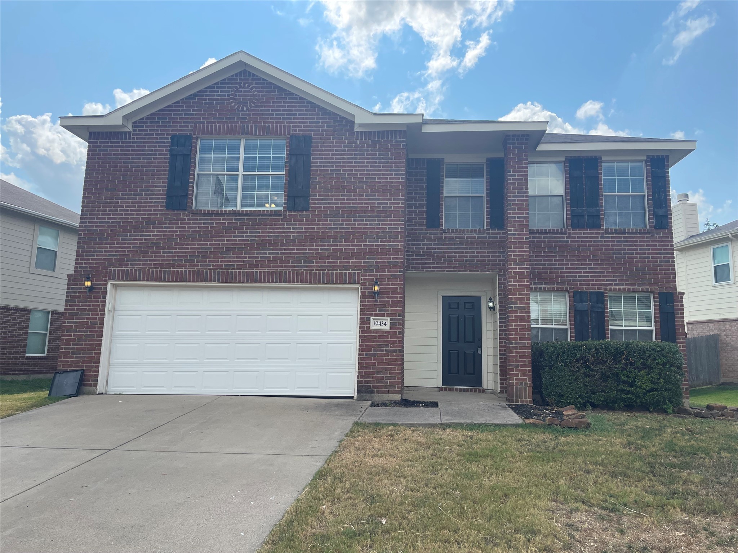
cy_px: 276
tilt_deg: +7.5
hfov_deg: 67.3
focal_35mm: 26
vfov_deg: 53.1
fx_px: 554
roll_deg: -0.6
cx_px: 369
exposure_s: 1/3300
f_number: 1.6
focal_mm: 4.2
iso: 50
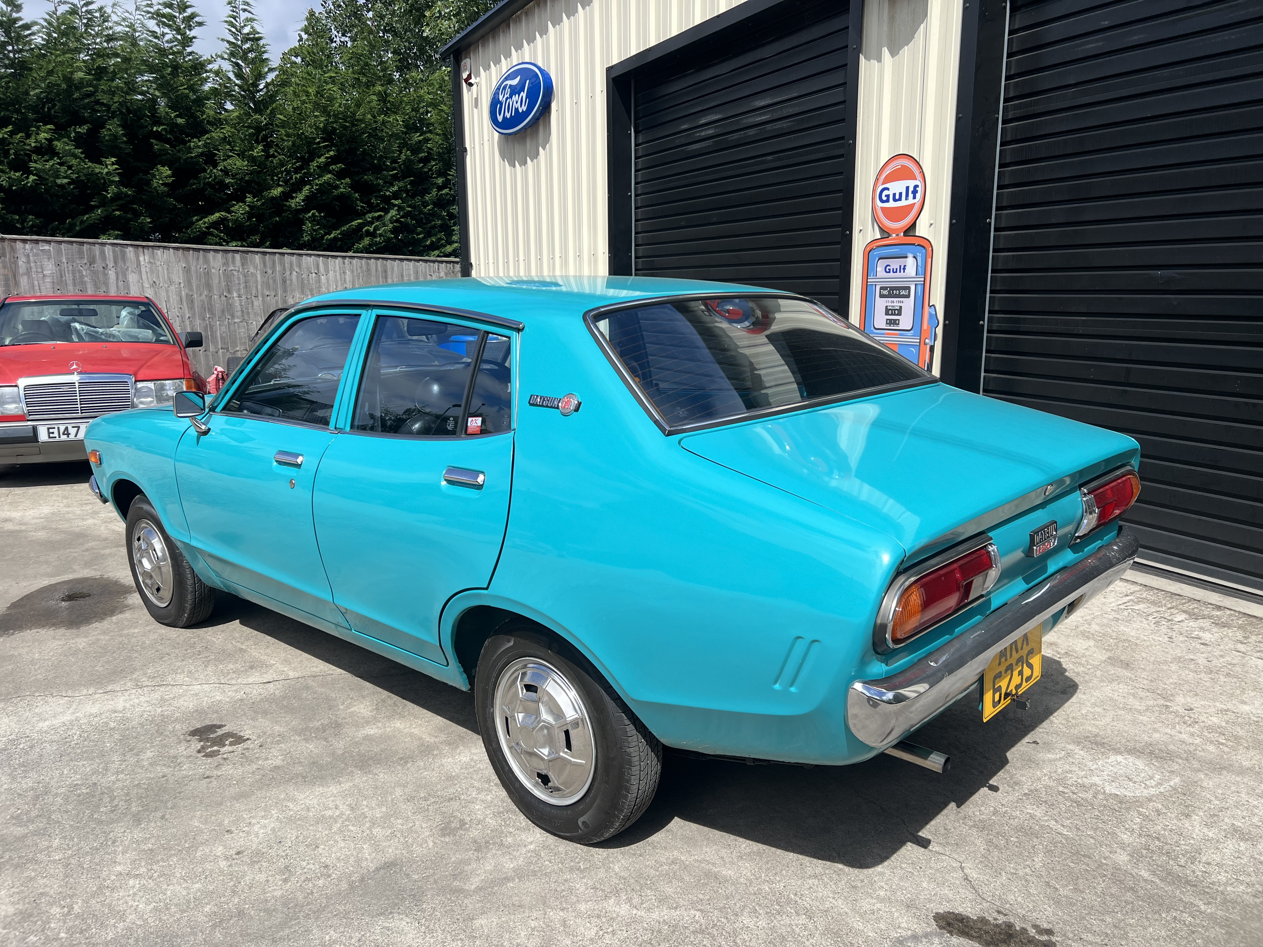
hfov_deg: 67.3
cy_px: 474
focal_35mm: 26
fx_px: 949
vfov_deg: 53.1
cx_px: 632
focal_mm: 5.7
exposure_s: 1/5882
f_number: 1.5
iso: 50
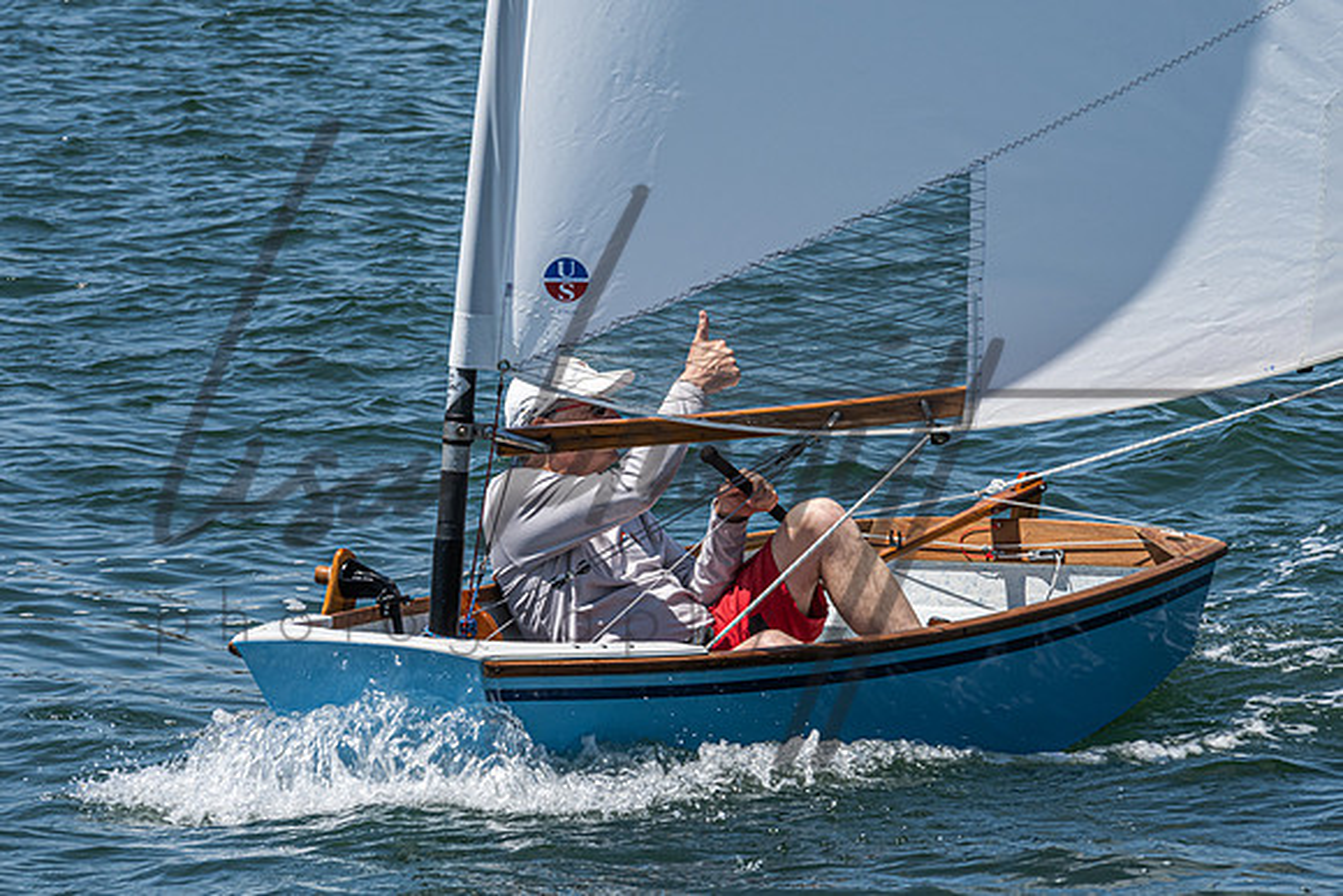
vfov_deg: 5.1
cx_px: 618
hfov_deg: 7.6
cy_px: 352
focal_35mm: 270
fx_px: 10069
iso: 250
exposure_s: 1/320
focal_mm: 200
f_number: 18
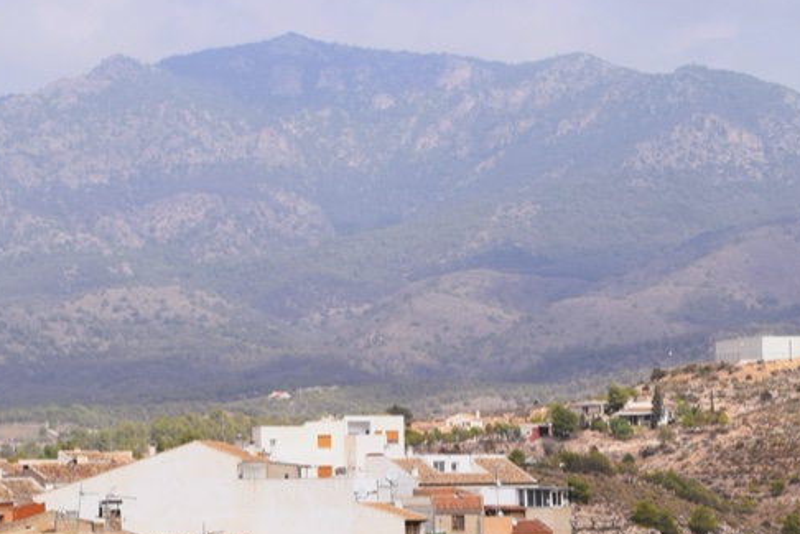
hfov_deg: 12.2
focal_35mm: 168
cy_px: 658
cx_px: 505
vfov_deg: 8.1
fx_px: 3733
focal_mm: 34
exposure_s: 1/500
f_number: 11
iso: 200
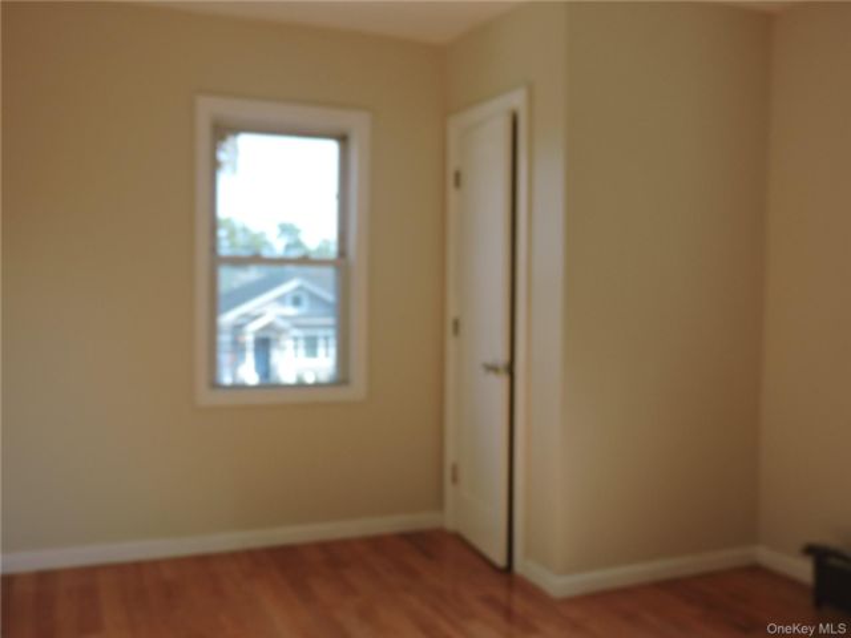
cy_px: 319
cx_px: 426
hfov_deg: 52.6
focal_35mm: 35
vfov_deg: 40.7
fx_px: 860
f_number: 3.3
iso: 100
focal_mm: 6.2
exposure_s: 1/125
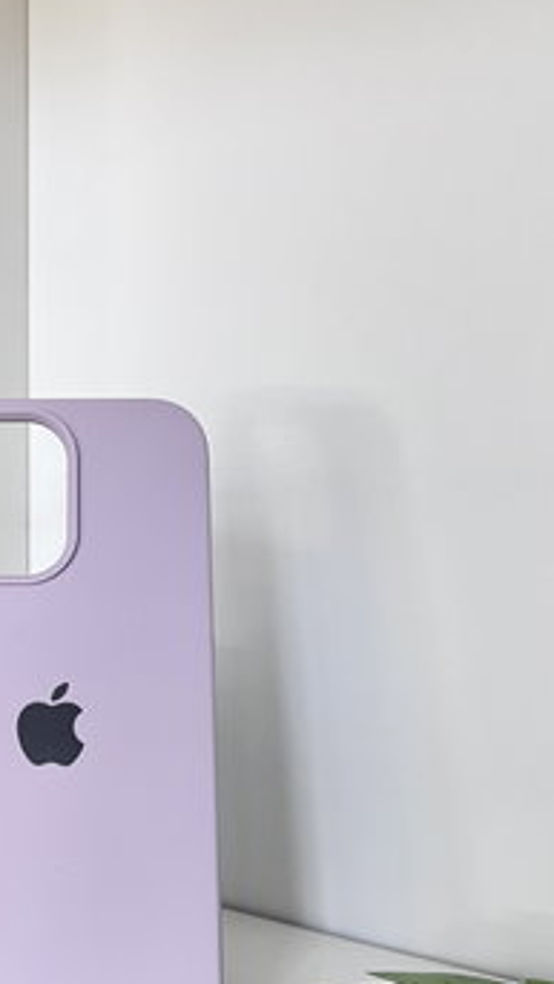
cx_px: 55
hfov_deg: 26.2
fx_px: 1149
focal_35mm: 44
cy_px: 567
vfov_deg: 46.2
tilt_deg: -3.7
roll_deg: +1.8
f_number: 1.5
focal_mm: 5.7
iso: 125
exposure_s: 1/82
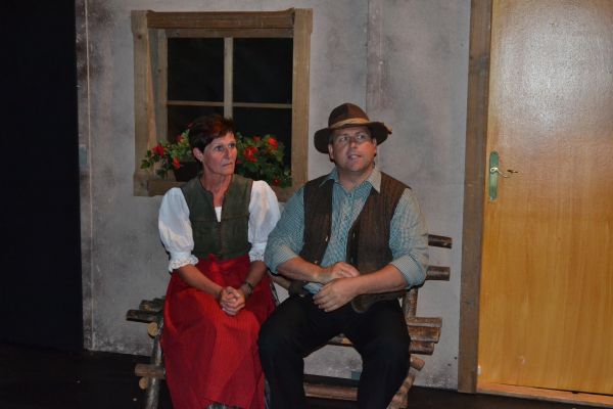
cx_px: 306
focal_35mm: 48
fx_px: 817
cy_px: 204
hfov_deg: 41.1
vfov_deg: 28.1
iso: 3200
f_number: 4.8
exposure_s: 1/60
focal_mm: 32
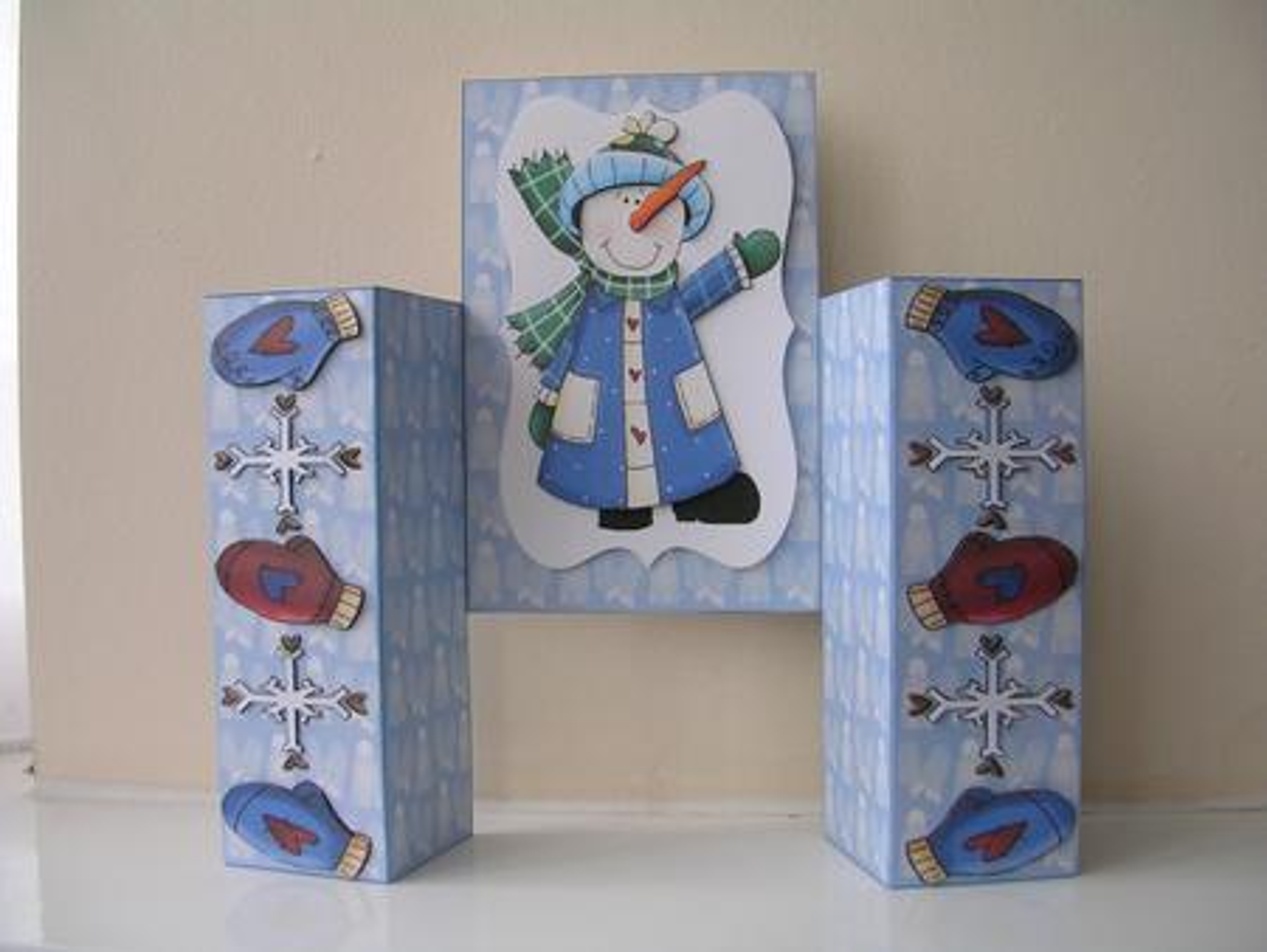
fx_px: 1392
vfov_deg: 37.8
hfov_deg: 49.0
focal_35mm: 38
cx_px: 634
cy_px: 476
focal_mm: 5.8
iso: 50
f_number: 2.8
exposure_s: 1/17.3
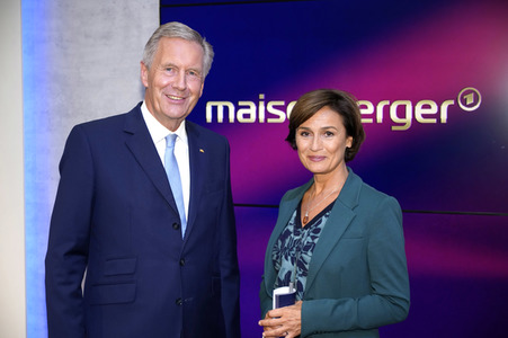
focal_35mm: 57
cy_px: 169
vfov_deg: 23.7
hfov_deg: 35.1
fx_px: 804
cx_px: 254
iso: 1600
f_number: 4.5
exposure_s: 1/125
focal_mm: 57
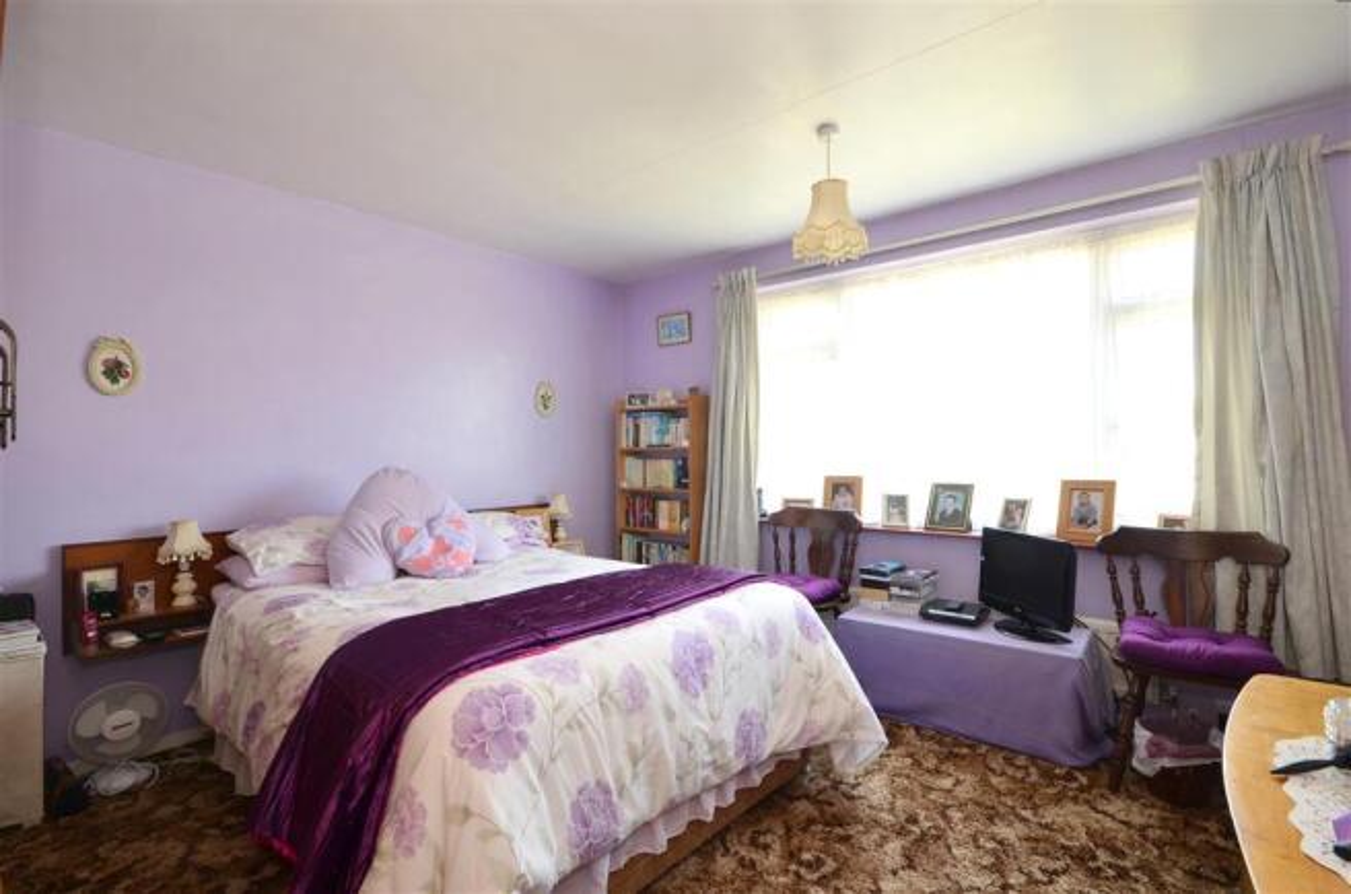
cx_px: 676
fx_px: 562
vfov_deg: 77.0
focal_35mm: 15
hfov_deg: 100.5
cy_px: 447
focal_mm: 10
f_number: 11
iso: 200
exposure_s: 1/2
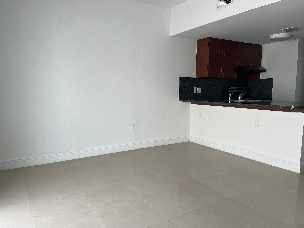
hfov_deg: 67.3
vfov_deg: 53.1
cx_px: 152
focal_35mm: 26
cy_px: 114
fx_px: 228
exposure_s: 1/121
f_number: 1.6
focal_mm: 5.1
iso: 40
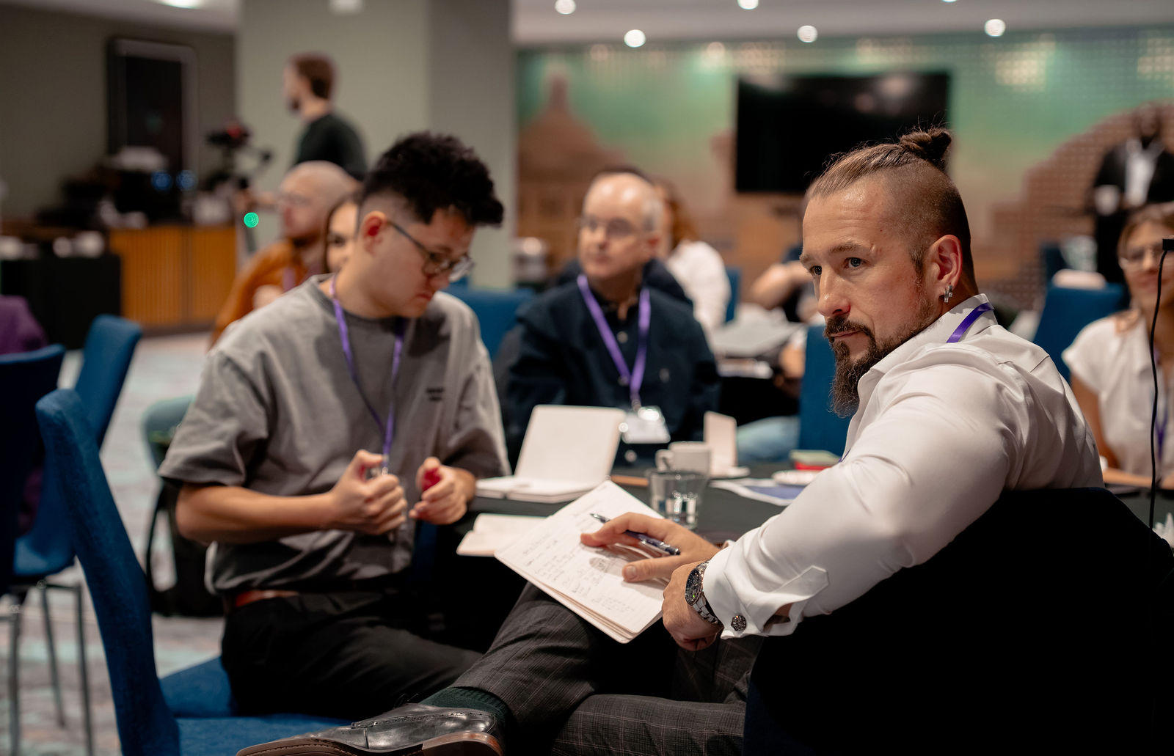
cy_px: 352
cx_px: 562
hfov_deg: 27.5
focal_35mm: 74
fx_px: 2403
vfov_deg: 17.9
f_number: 2.8
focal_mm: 70
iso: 3200
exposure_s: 1/250
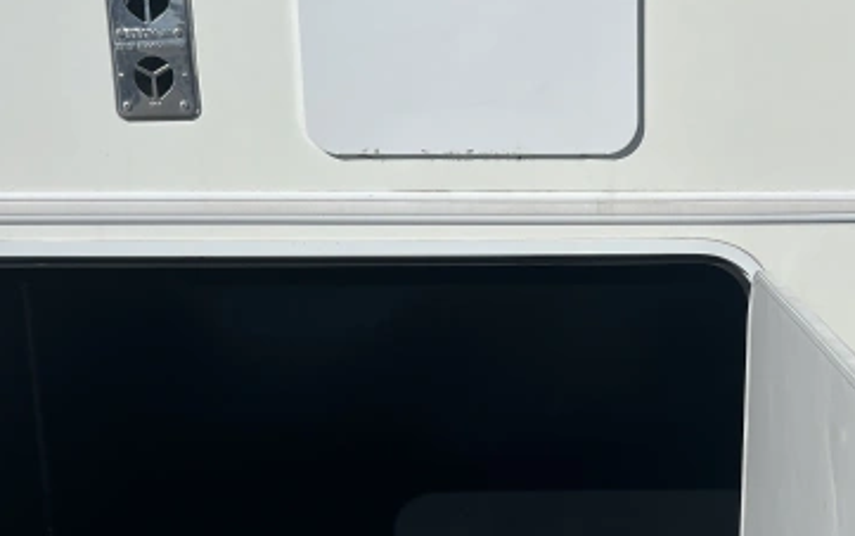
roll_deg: +1.1
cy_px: 394
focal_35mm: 61
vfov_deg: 21.2
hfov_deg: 32.9
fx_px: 1422
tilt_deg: -13.3
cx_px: 621
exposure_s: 1/14286
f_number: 1.5
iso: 50
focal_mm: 5.7
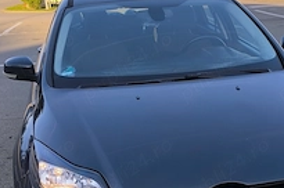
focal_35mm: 61
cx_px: 176
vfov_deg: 22.2
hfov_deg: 32.8
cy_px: 90
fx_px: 480
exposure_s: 1/464
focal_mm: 6.14
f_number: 1.65
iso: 50
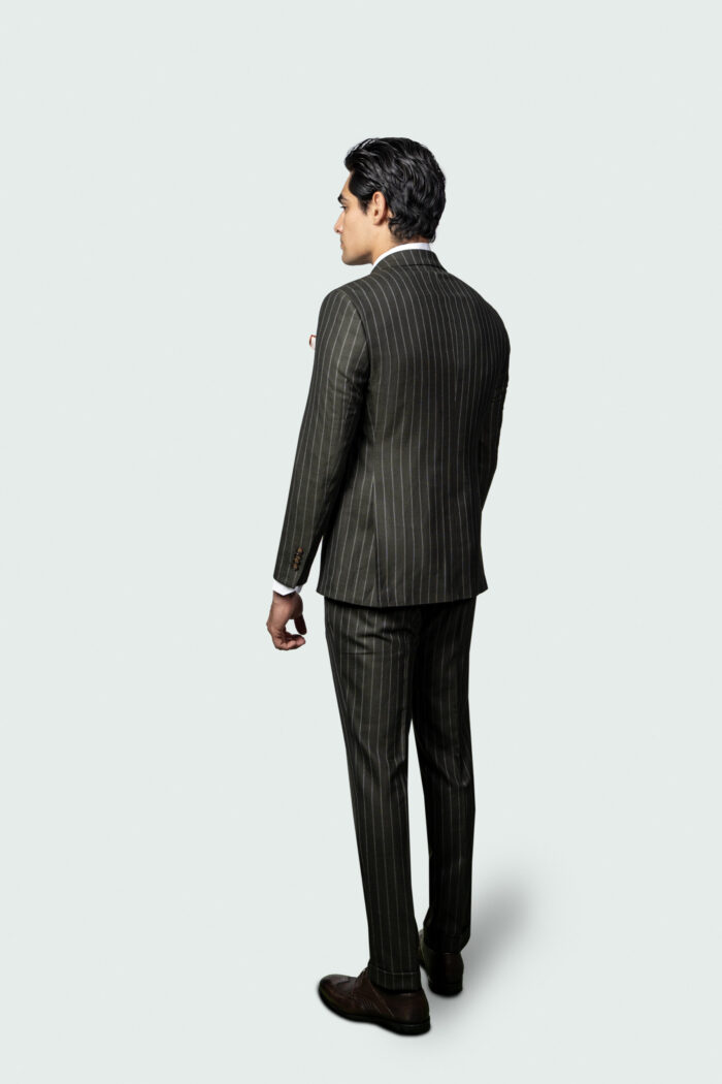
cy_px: 542
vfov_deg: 46.4
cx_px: 361
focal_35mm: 42
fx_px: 1263
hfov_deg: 31.9
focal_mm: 28
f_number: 2.8
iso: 100
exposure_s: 1/100
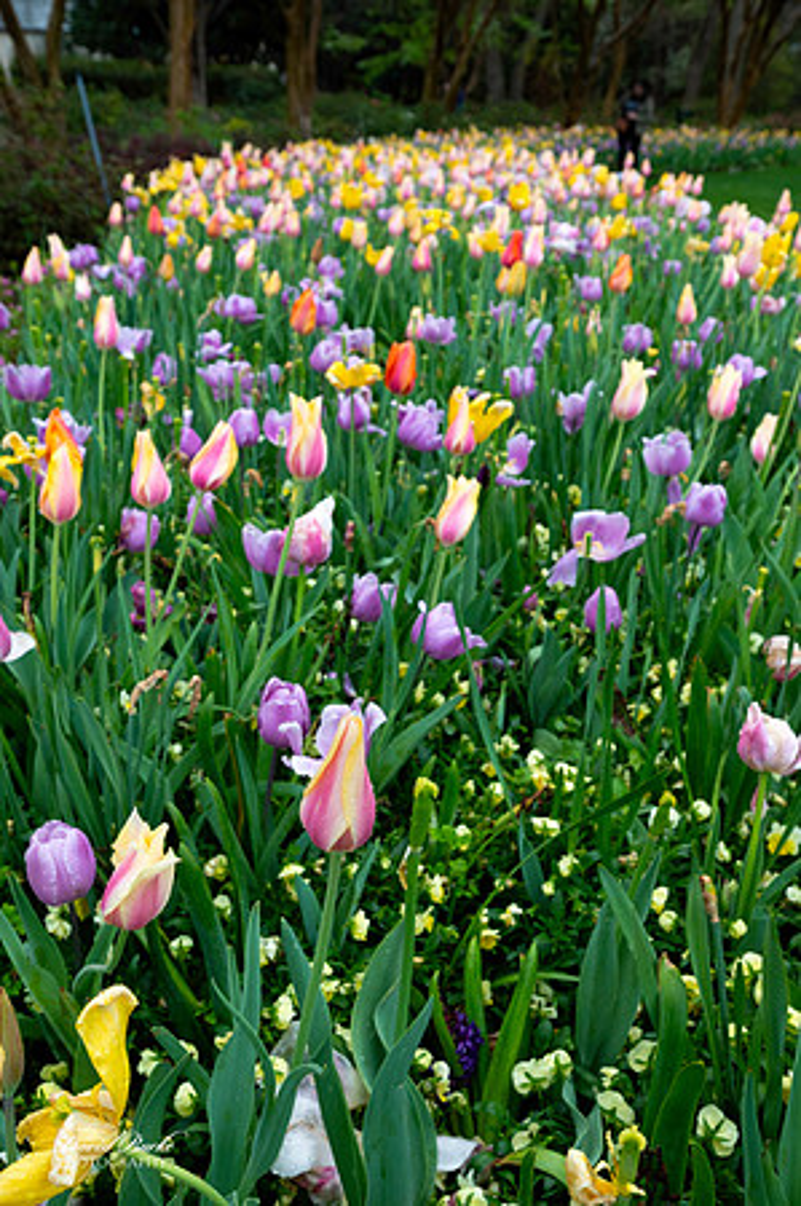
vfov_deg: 62.0
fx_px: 1003
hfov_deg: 43.5
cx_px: 400
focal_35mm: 30
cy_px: 603
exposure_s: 1/160
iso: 800
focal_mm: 30
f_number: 8
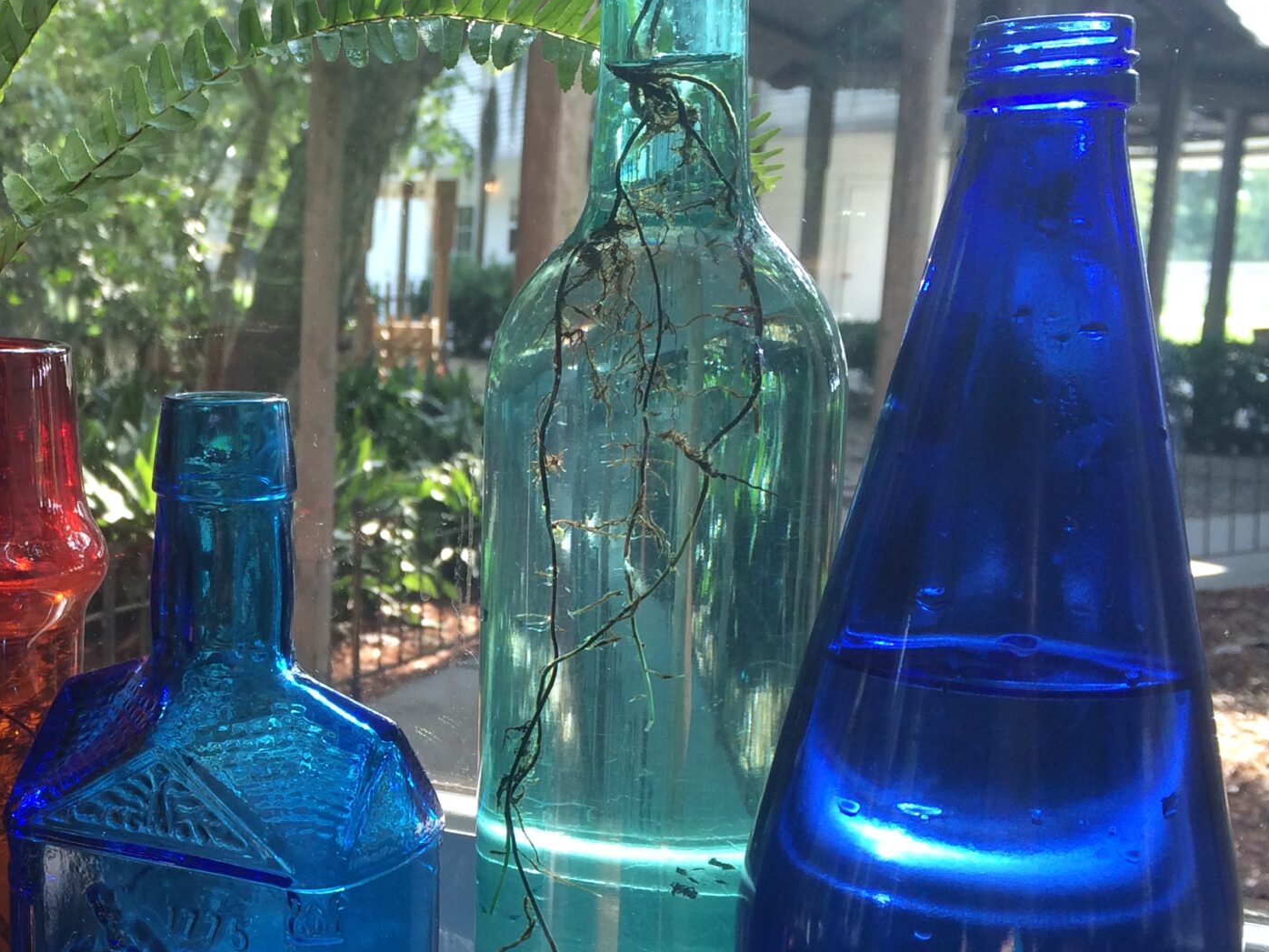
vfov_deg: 26.4
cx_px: 108
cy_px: 661
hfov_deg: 33.0
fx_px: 2016
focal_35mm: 55
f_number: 2.2
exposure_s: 1/120
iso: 64
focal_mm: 4.12
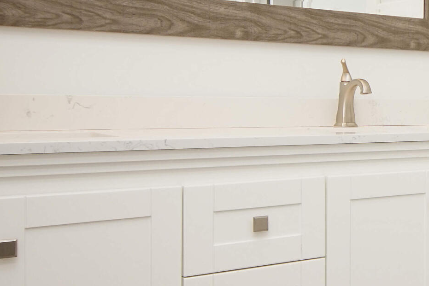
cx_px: 510
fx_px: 691
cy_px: 118
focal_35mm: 58
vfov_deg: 23.4
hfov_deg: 29.7
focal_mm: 12
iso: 200
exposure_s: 1/60
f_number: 4.5
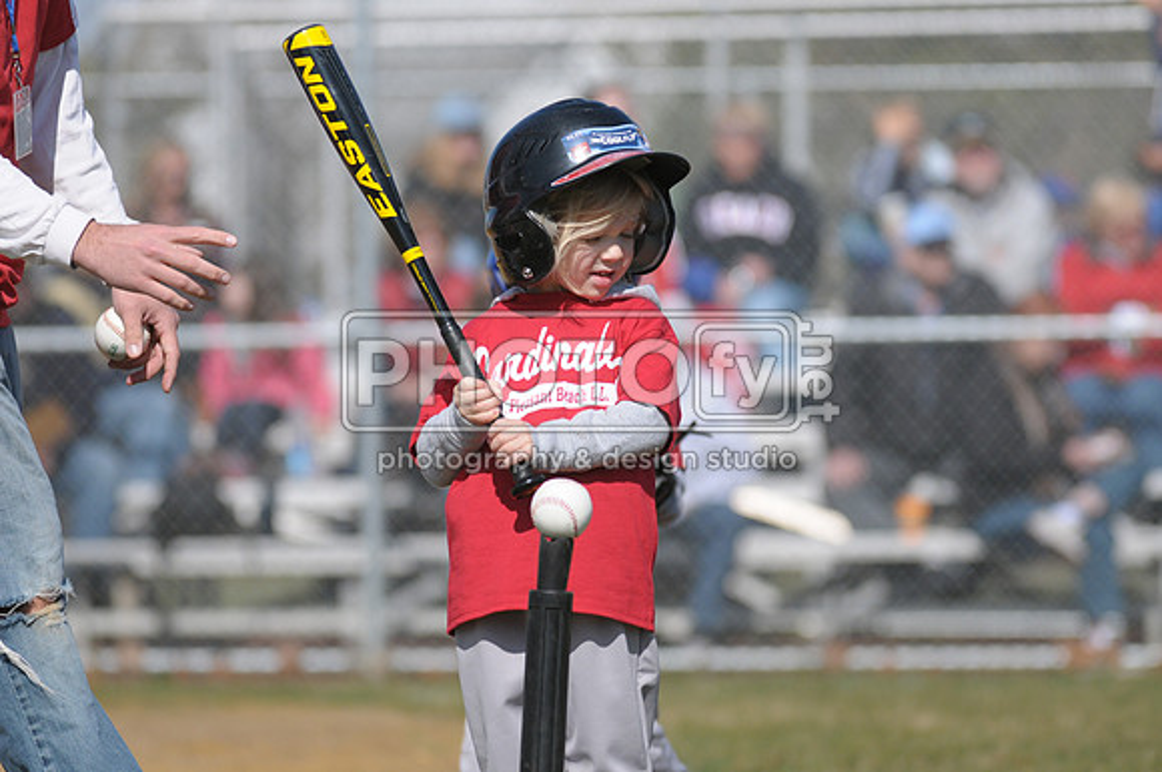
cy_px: 386
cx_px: 581
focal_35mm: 300
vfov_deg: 4.6
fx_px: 9670
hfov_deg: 6.9
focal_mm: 200
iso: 400
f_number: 4
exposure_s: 1/4000
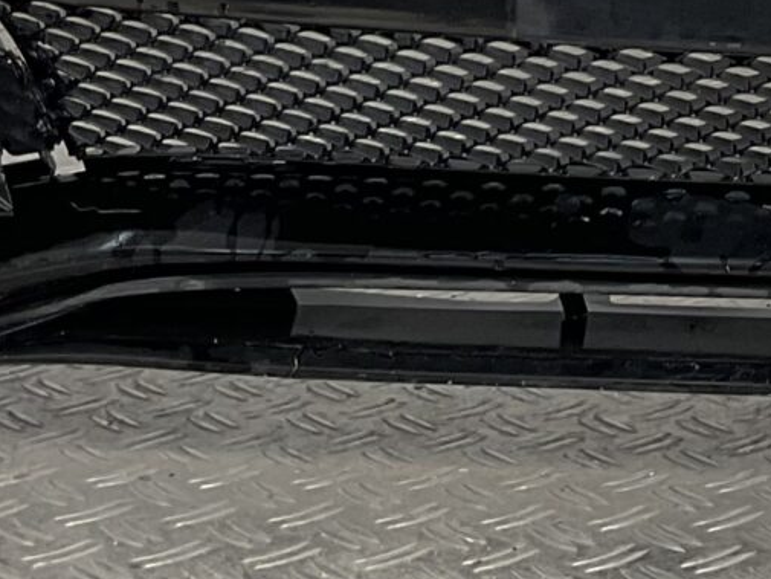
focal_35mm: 147
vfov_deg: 9.7
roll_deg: -1.1
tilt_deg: -7.7
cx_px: 1072
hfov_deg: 12.9
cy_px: -362
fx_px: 3275
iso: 16
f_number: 1.8
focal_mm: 3
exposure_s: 1/318
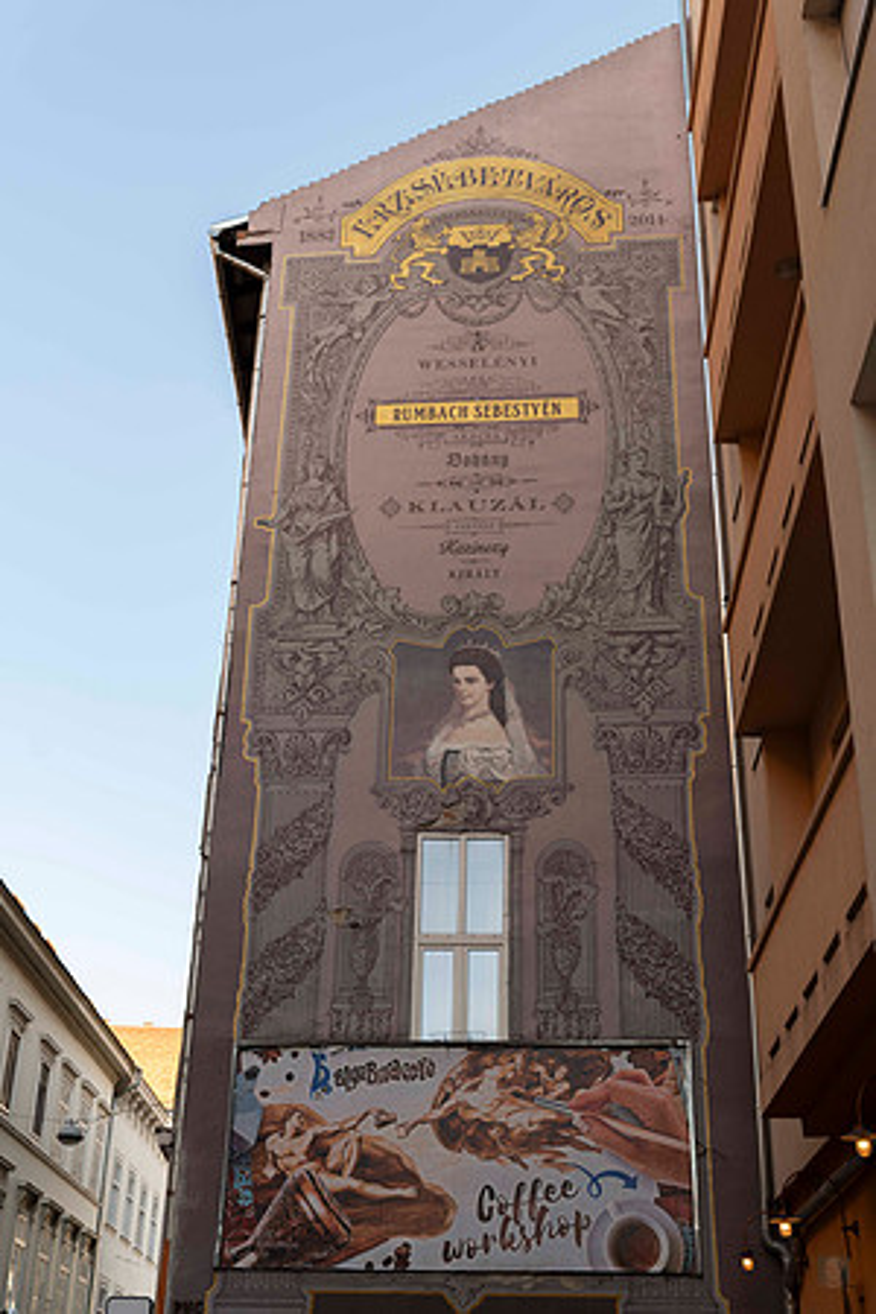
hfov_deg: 31.9
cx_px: 438
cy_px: 657
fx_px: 1533
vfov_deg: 46.4
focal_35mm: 42
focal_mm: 42
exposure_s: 1/320
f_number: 4
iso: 64
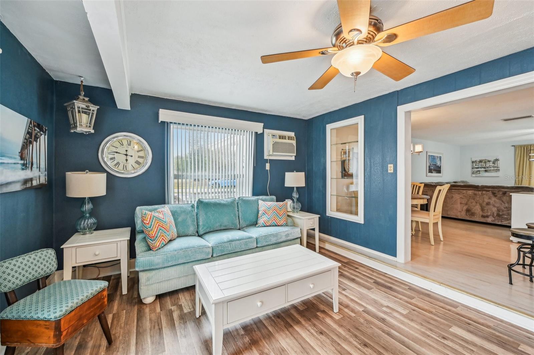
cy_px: 178
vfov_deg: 81.1
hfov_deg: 104.3
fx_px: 207
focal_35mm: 14
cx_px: 267
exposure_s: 1/60
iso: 400
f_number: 8
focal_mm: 14
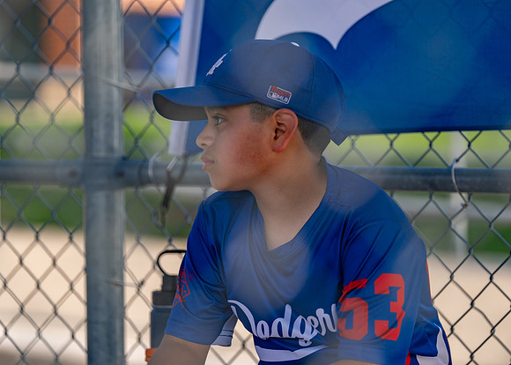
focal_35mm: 158
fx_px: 2298
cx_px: 238
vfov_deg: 9.1
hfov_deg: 12.7
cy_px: 178
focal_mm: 146
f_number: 2.8
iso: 250
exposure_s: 1/2000
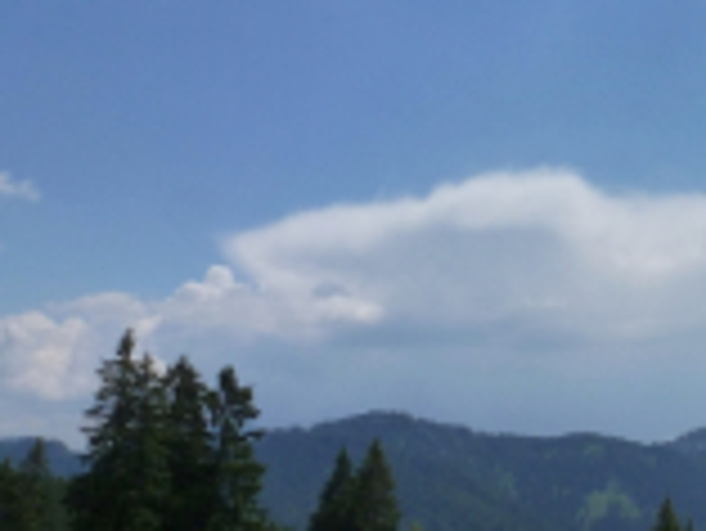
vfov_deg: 26.6
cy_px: 238
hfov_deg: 31.8
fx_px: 1123
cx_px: 728
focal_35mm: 55
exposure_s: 1/800
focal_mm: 4.3
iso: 160
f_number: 5.6
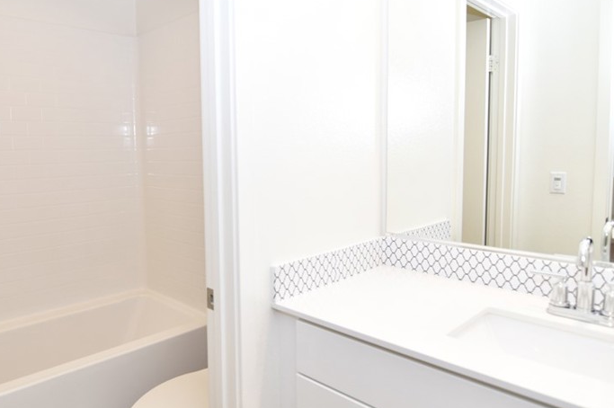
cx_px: 247
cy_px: 192
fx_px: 409
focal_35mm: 24
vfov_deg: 53.0
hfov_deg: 73.0
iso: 640
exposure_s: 1/200
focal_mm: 11
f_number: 3.2
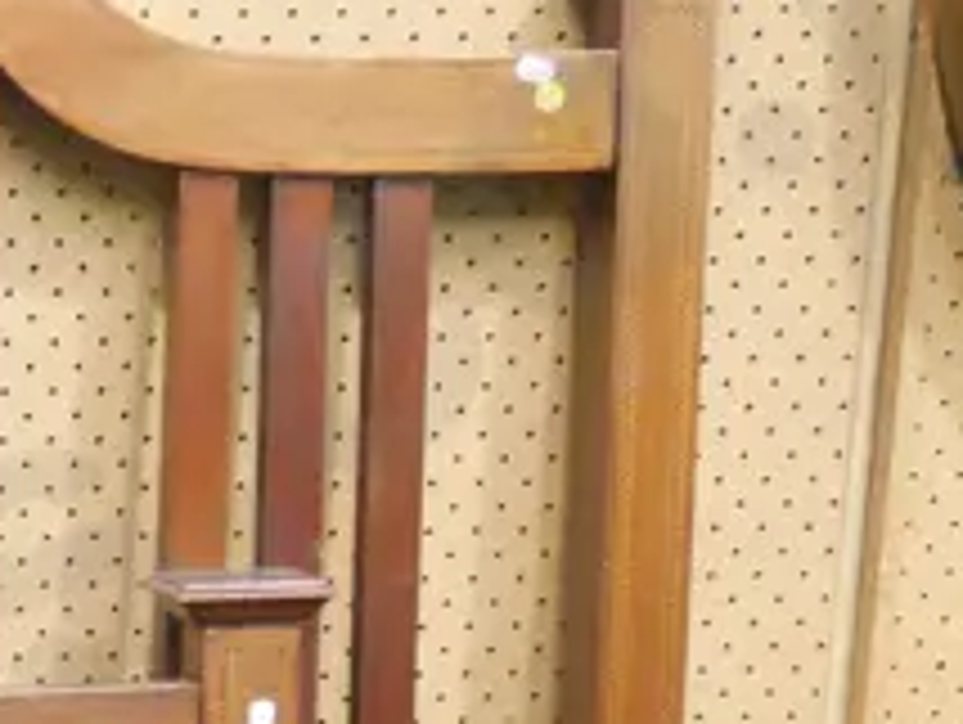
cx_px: -675
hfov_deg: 12.0
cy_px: 1117
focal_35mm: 153
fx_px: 4261
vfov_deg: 9.4
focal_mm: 16
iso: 3200
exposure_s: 1/30
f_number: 5
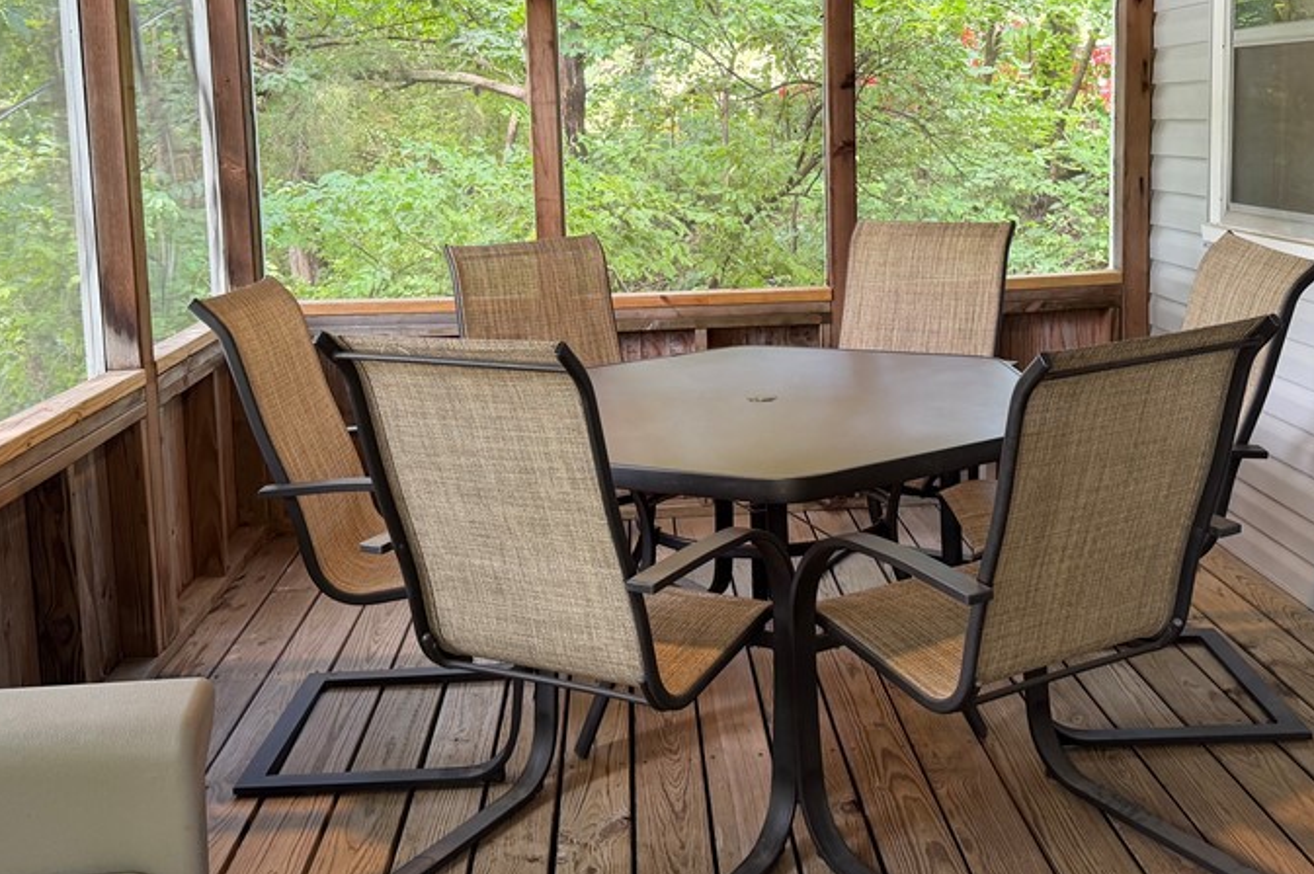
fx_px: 1386
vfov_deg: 34.5
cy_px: 261
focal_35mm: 38
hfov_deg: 50.7
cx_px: 713
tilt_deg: -6.0
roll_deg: +1.1
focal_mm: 6.76
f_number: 1.78
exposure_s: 1/60
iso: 125
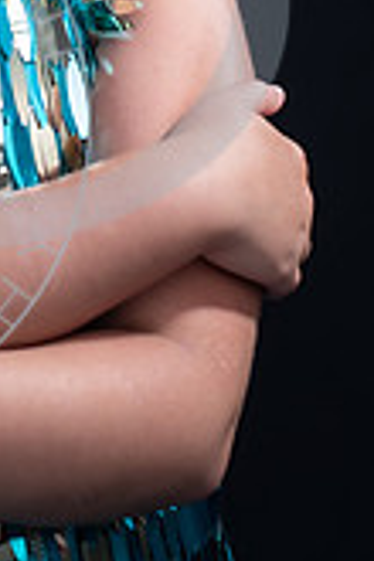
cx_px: -71
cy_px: -136
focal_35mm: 136
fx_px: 2119
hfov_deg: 9.9
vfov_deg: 14.5
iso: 50
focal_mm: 50
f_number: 4.5
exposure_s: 1/200
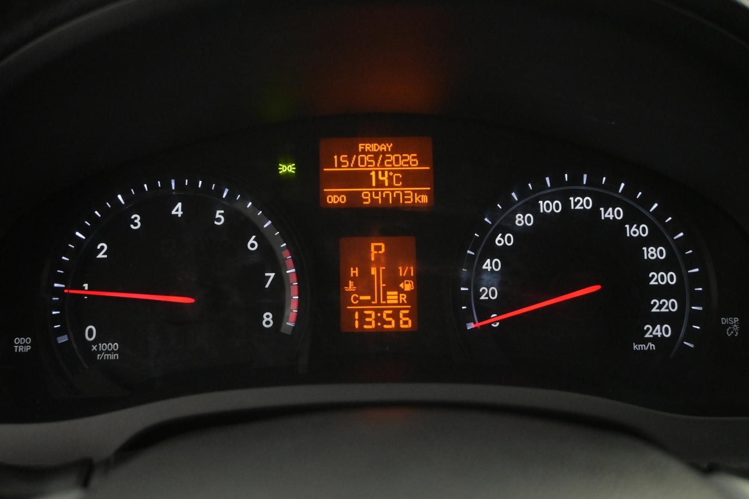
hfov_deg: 47.2
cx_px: 374
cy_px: 250
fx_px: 858
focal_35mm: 41
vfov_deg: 32.4
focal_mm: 27.5
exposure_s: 1/40
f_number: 4.5
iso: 4500
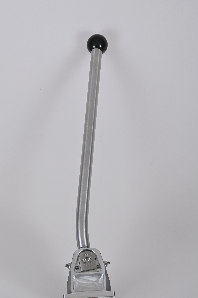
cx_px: 99
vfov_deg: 26.3
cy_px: 179
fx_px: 636
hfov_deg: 17.7
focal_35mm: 77
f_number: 18
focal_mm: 63
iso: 100
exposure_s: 1/160
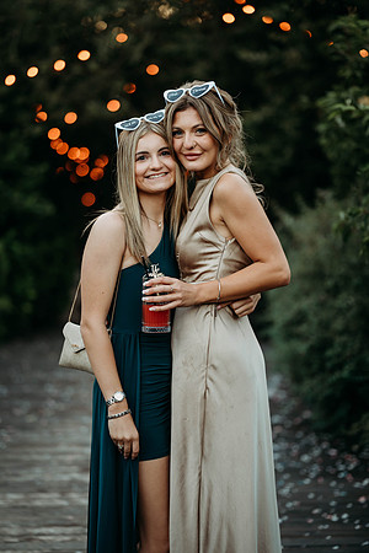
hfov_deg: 16.1
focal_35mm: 85
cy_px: 276
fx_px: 1307
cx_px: 184
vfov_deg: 23.9
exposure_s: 1/200
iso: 280
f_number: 2
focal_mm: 85
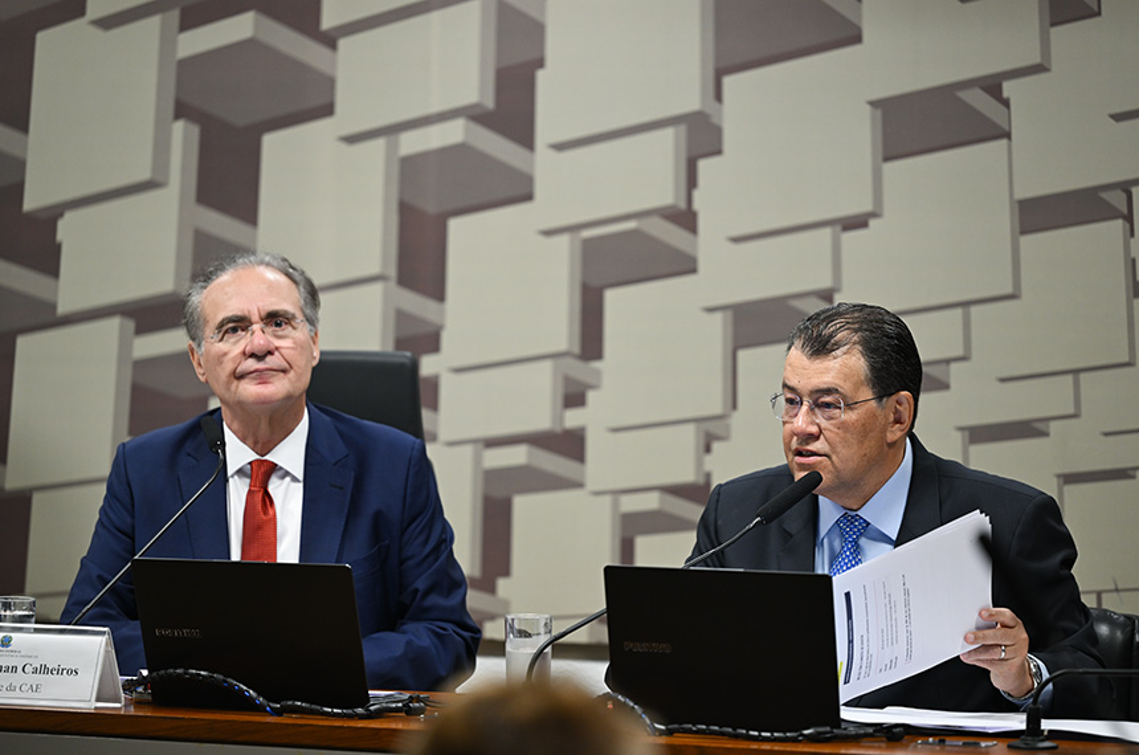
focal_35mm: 160
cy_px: 378
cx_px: 570
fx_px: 5053
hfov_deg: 12.9
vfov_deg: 8.5
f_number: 2.8
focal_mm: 160
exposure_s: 1/125
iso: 800
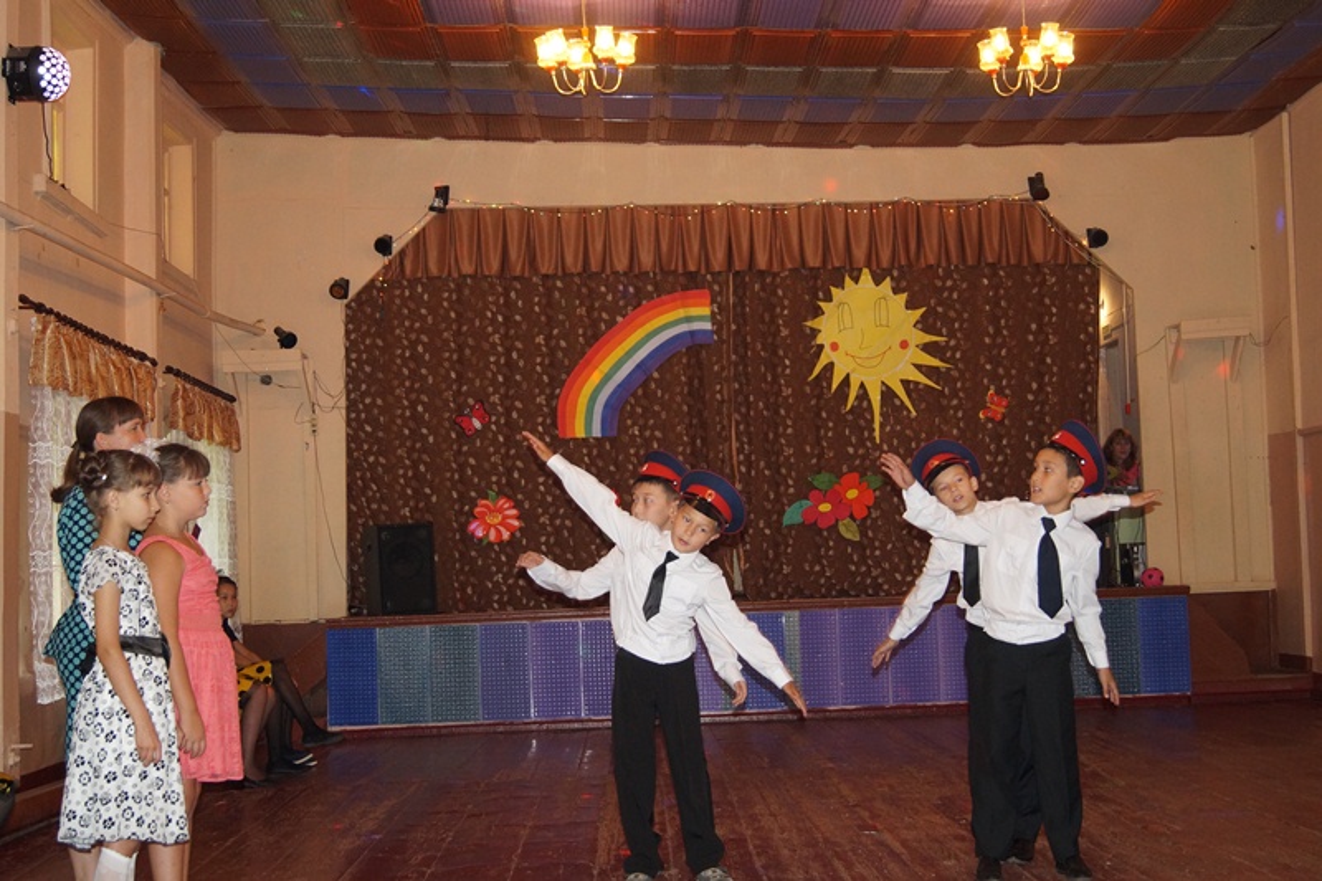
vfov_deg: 25.7
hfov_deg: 37.9
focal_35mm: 52
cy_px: 440
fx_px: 1927
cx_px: 661
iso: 1000
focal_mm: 35
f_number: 4.5
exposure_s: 1/60
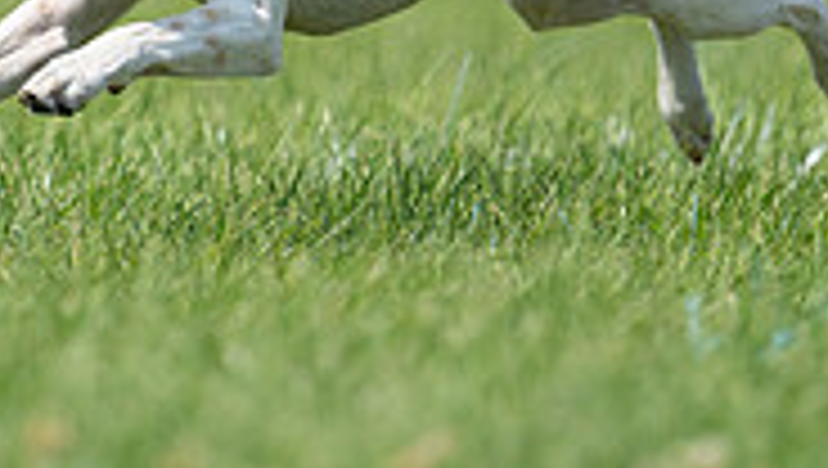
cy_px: -196
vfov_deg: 0.6
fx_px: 41390
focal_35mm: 1883
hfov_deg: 1.1
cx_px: 369
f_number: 6.3
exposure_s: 1/4000
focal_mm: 571
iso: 1000
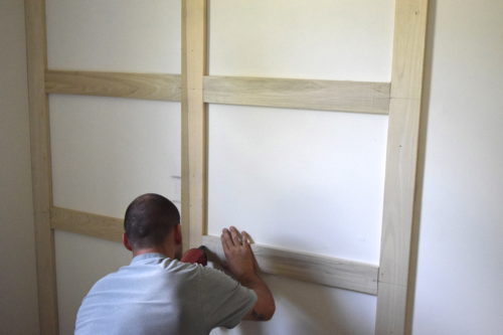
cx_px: 252
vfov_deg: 29.8
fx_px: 629
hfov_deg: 43.6
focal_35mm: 45
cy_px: 168
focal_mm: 30
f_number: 5
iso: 3200
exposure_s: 1/200
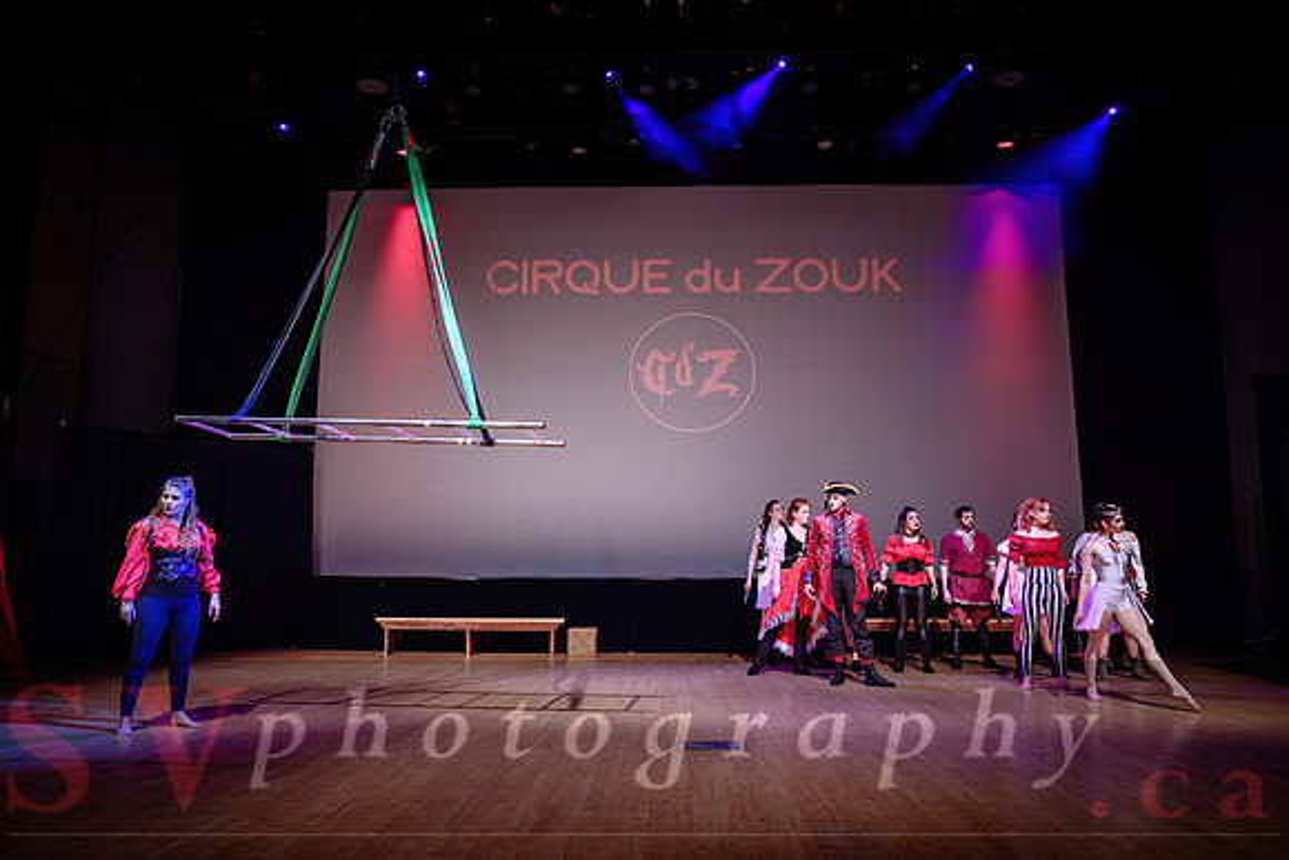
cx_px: 644
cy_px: 430
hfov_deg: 65.5
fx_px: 1003
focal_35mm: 28
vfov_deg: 46.4
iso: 1250
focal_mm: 28
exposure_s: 1/250
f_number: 2.8
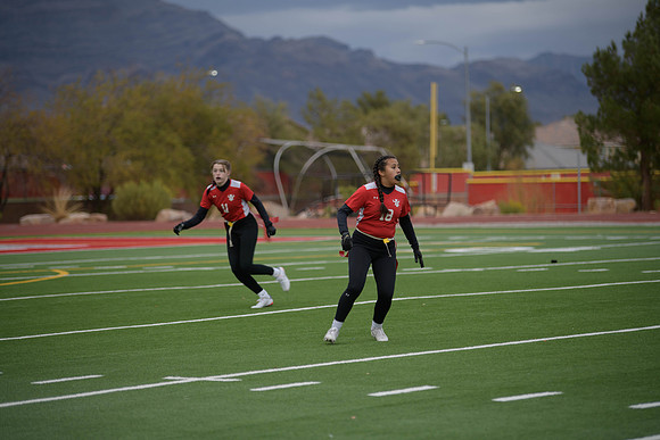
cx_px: 330
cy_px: 220
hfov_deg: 13.7
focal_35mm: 150
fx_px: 2751
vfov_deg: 9.2
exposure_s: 1/200
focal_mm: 150
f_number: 2.8
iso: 110
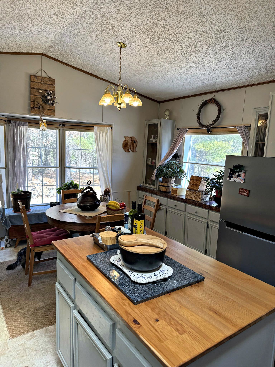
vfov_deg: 71.6
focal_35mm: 24
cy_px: 184
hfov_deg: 56.8
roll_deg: -1.0
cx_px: 138
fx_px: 254
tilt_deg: -7.3
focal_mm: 6.76
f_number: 1.78
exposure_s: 1/132
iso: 80
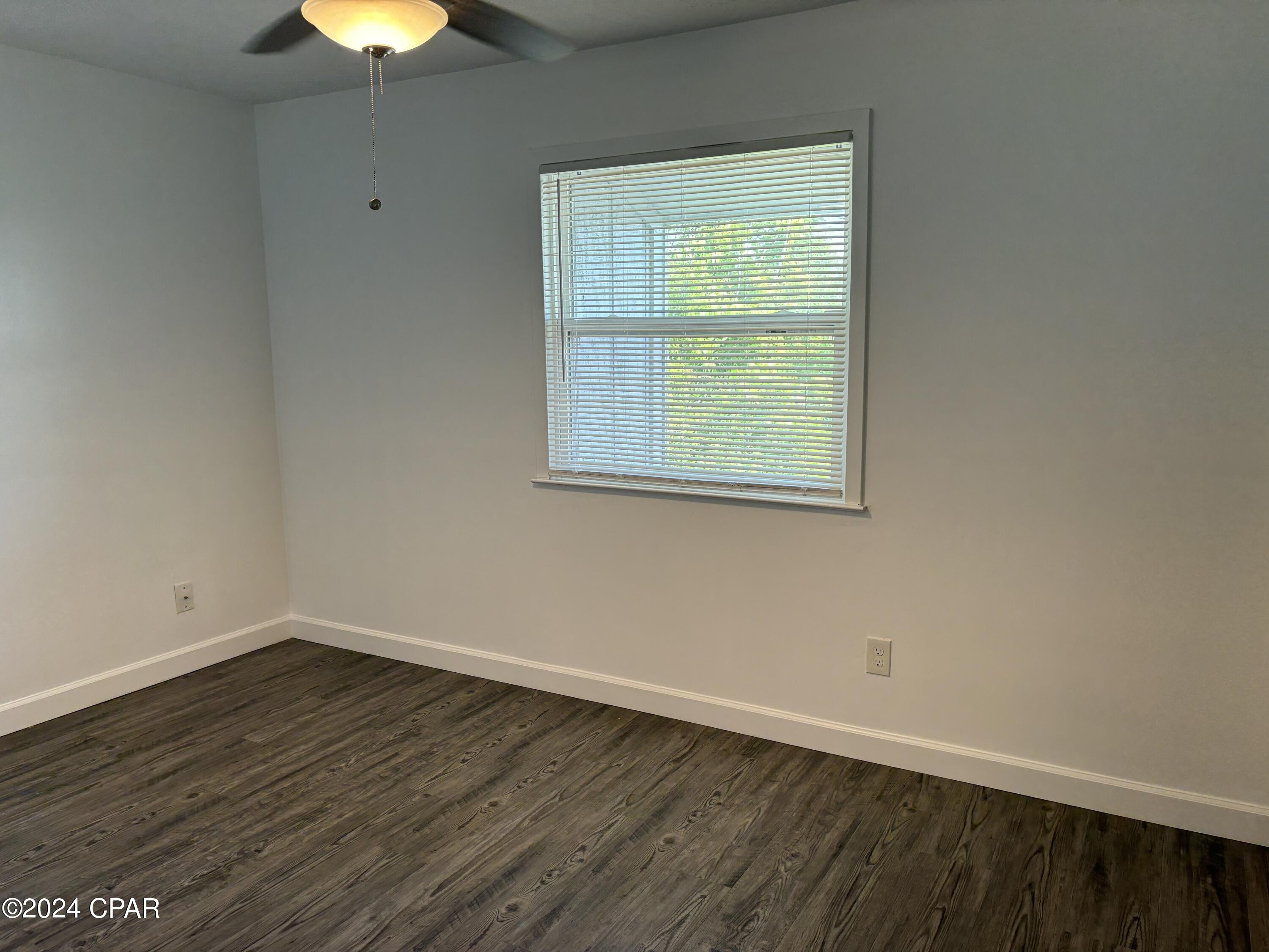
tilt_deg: -8.2
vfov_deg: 53.1
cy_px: 476
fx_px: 953
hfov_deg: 67.3
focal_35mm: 26
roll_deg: +0.2
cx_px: 634
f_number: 1.6
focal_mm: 5.96
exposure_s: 1/120
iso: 80
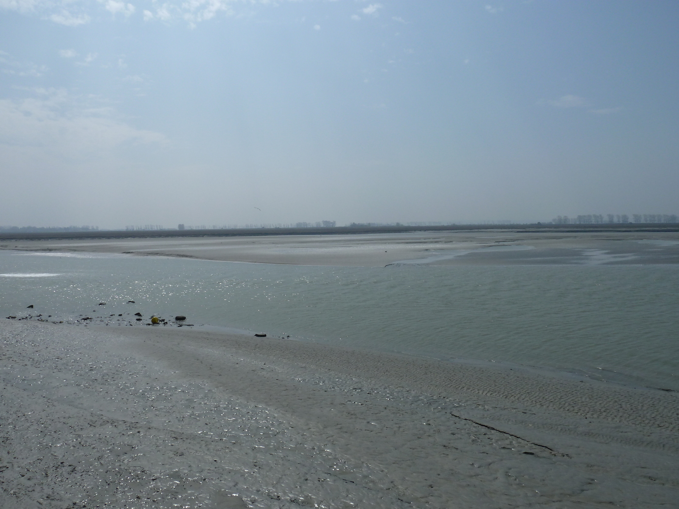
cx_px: 340
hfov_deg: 69.4
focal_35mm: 25
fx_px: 490
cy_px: 254
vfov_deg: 54.9
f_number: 6.3
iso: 80
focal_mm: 4.1
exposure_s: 1/1000
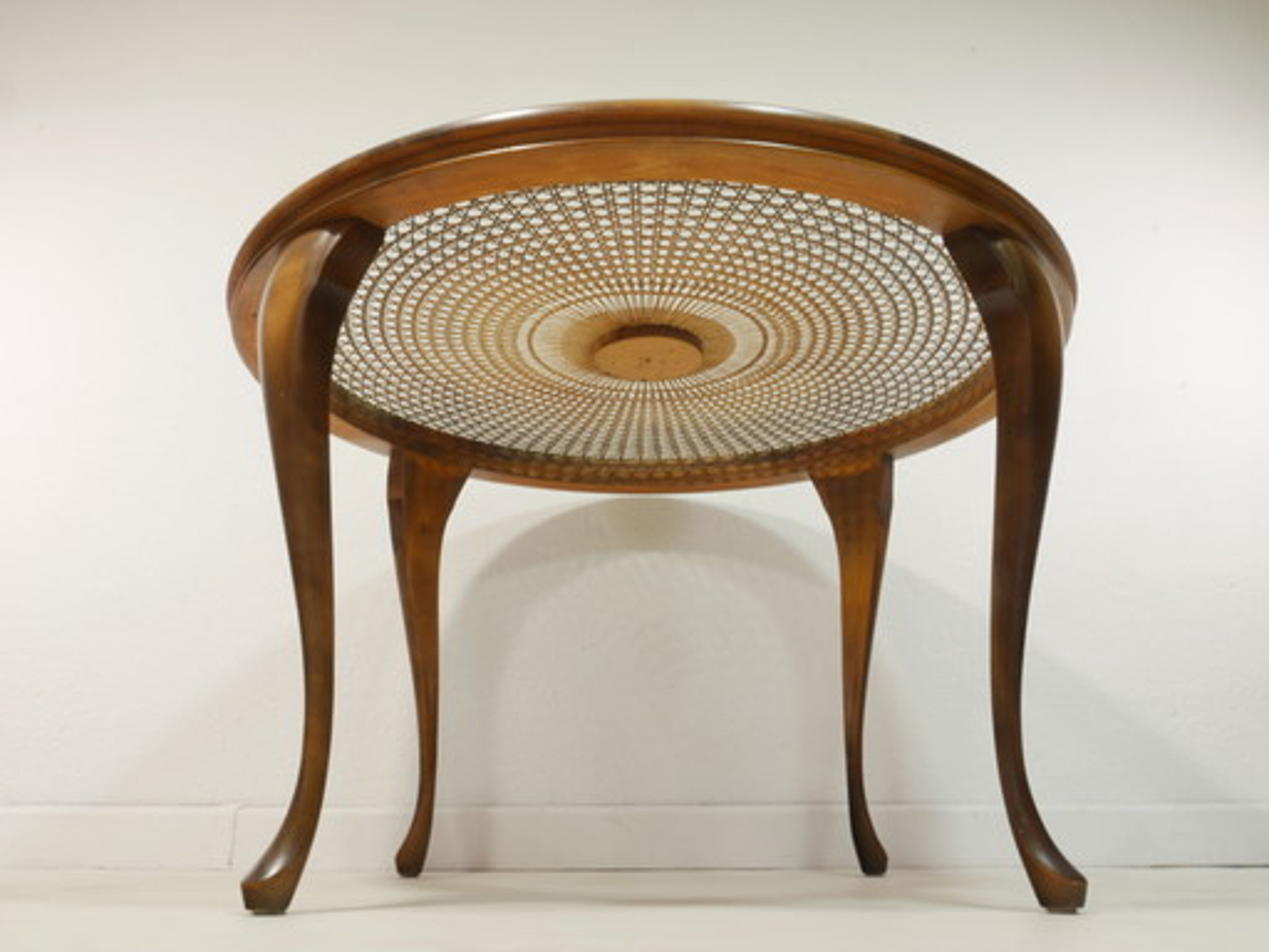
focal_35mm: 30
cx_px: 634
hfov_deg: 60.0
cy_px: 476
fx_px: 1100
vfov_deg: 46.8
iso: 200
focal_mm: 15
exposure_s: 1/3
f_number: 22
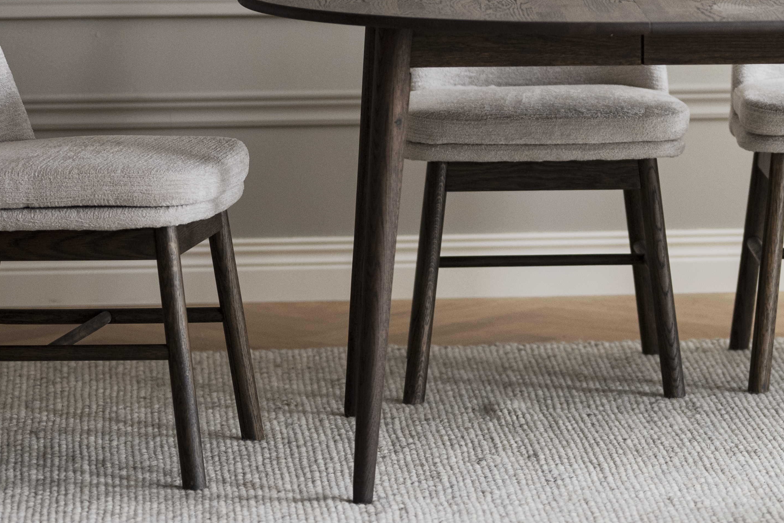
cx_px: 893
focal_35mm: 240
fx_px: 5226
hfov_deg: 8.5
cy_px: -75
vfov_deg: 5.7
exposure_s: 1/250
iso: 320
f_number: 1.8
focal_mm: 85
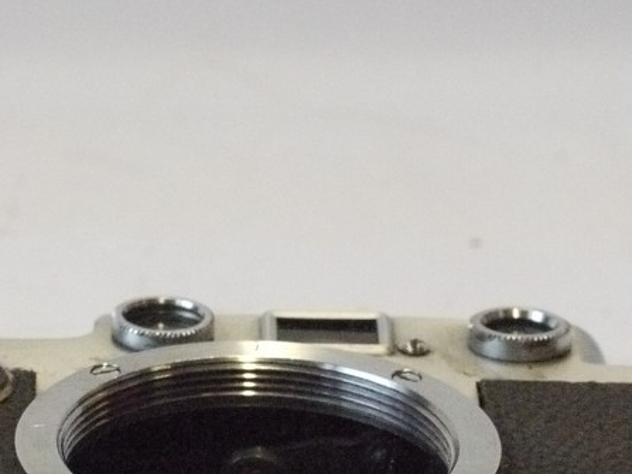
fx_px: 2939
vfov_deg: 9.2
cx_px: 188
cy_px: 432
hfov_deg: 12.3
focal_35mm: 161
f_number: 8
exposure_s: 1/250
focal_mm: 30
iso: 3200
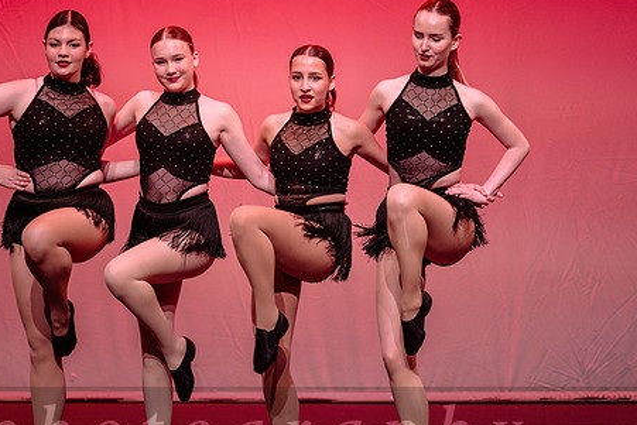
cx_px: 281
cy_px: 258
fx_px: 5487
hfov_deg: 6.6
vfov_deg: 4.4
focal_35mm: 310
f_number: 2.8
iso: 1250
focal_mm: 190
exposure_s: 1/500
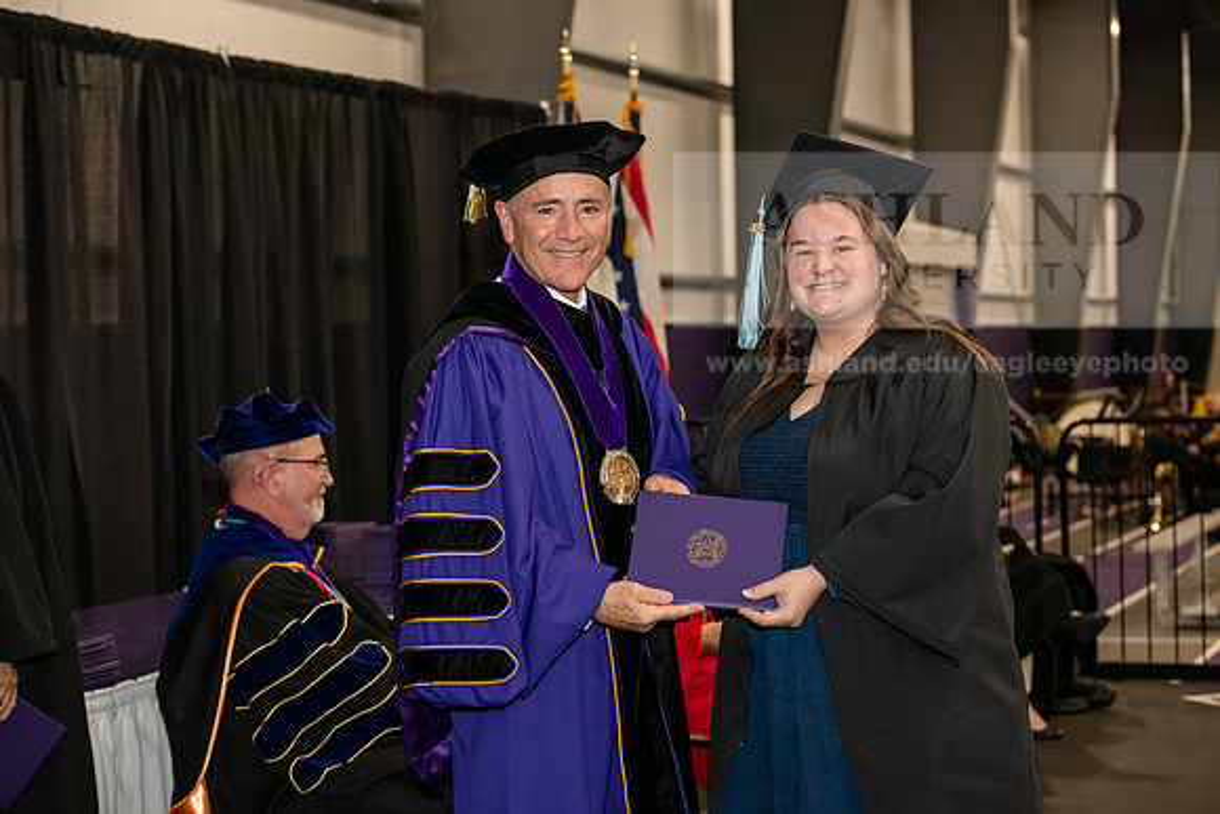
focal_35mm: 70
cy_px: 407
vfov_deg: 19.5
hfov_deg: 28.8
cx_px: 610
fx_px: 2373
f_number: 5
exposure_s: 1/200
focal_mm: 70
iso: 2500
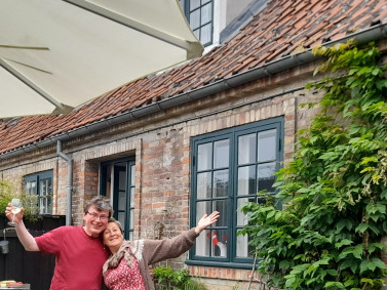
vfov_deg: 27.0
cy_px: 231
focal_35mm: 53
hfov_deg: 35.7
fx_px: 593
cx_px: 120
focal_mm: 4.6
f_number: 2
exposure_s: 1/100
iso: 25
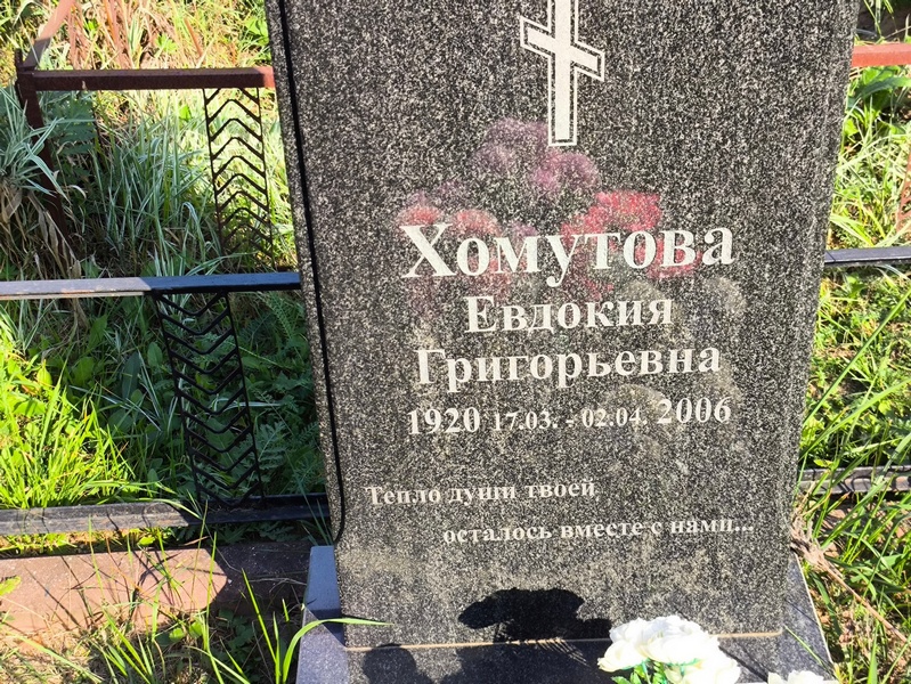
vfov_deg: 29.1
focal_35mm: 50
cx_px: 456
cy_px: 342
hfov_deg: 38.2
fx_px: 1316
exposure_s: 1/499
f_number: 1.7
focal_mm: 4.71
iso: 50
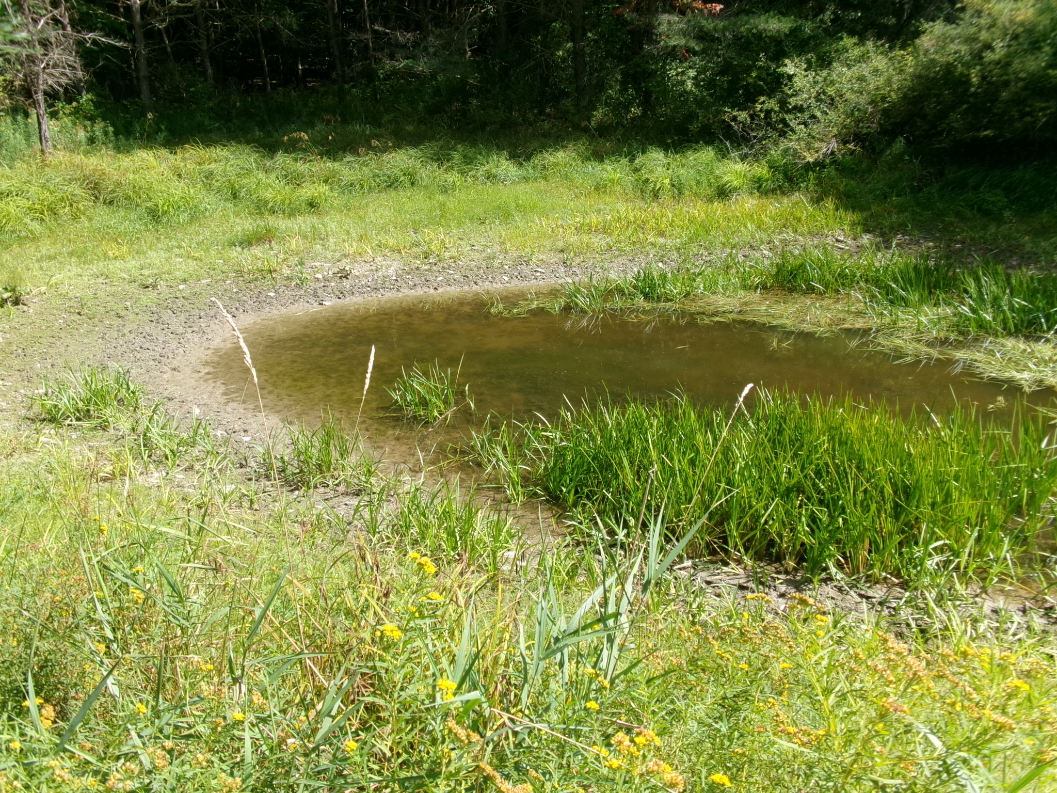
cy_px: 396
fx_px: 855
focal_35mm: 28
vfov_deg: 49.7
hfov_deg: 63.4
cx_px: 528
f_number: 10.8
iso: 100
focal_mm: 5.1
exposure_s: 1/58
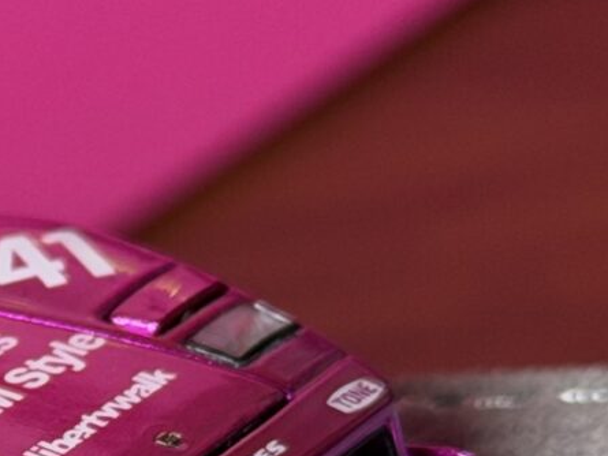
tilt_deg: -23.9
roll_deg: +35.1
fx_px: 4849
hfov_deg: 7.0
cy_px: 535
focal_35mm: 276
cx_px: -417
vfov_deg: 5.4
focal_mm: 6.76
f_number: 1.78
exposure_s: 1/167
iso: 80
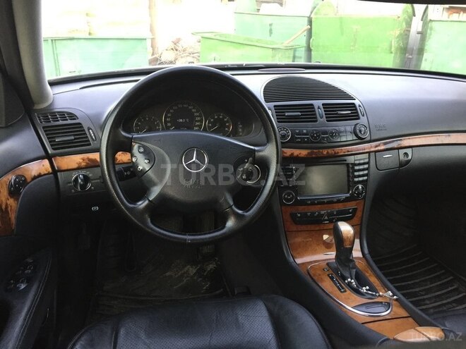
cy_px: 174
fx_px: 390
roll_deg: -2.7
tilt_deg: -22.6
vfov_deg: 48.2
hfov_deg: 61.7
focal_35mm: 29
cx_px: 233
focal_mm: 4.15
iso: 64
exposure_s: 1/33
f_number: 2.2
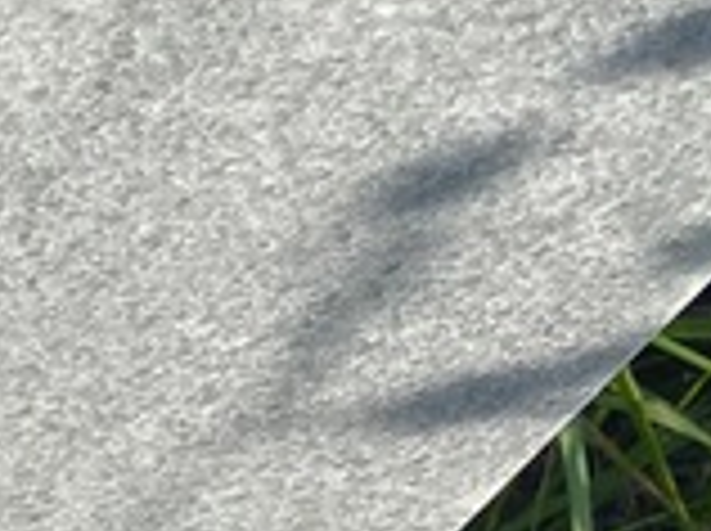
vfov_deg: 11.0
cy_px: 662
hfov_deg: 11.8
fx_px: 2707
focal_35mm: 132
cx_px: -1053
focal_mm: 4.25
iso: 32
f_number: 1.8
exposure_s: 1/2688
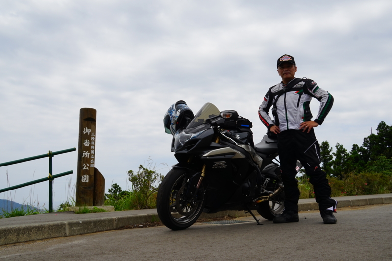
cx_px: 196
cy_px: 130
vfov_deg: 40.0
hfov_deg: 57.2
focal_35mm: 33
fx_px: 359
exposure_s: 1/250
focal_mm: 22
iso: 100
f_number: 11
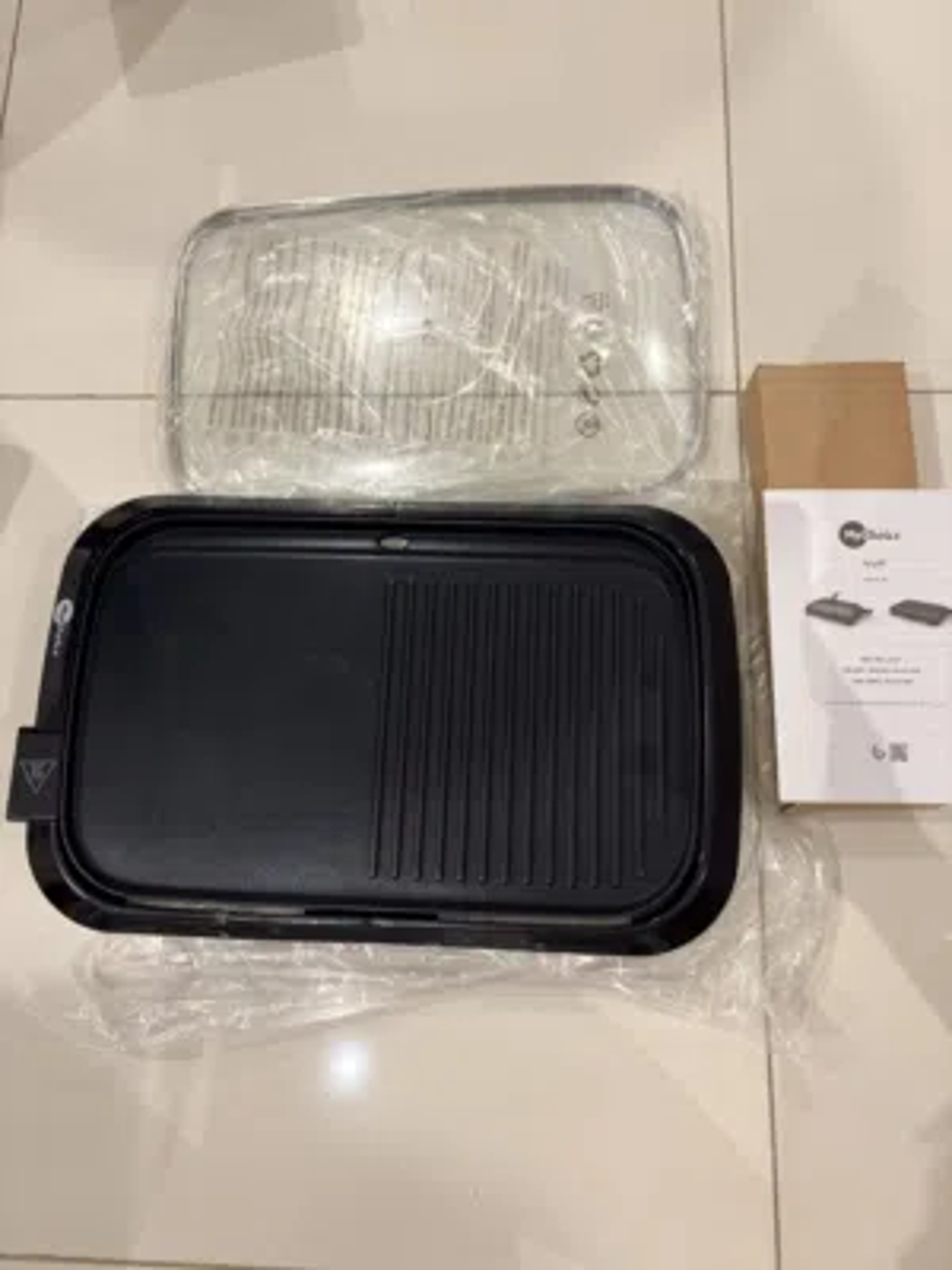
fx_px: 953
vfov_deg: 67.3
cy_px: 635
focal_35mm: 26
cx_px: 476
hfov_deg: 53.1
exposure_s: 1/50
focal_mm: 5.96
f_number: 1.6
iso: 160
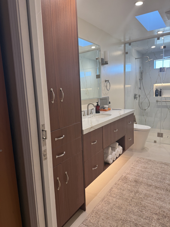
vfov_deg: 71.6
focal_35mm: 24
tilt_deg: -8.1
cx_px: 85
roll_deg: +2.0
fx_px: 157
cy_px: 114
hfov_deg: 56.8
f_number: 1.78
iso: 125
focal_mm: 6.76
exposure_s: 1/120
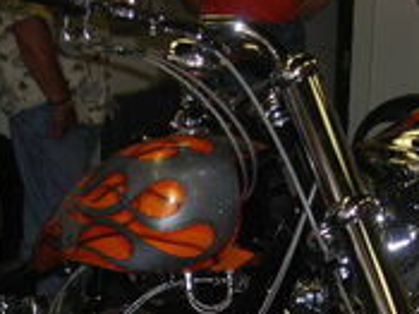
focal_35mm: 87
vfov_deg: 16.4
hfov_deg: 22.4
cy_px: 345
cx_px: 120
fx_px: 1052
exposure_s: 1/60.1
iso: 52
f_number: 3.2
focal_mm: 6.3
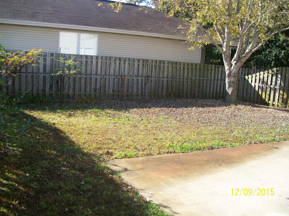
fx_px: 284
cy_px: 108
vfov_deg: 41.8
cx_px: 144
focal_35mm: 34
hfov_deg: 54.0
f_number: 2.7
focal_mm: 6.1
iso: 64
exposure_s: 1/400
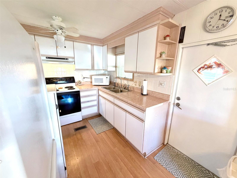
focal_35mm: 14
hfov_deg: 102.1
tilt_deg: -13.2
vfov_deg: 85.7
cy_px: 89
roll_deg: -1.4
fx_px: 96
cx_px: 118
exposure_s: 1/60
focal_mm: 2.22
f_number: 2.2
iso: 250
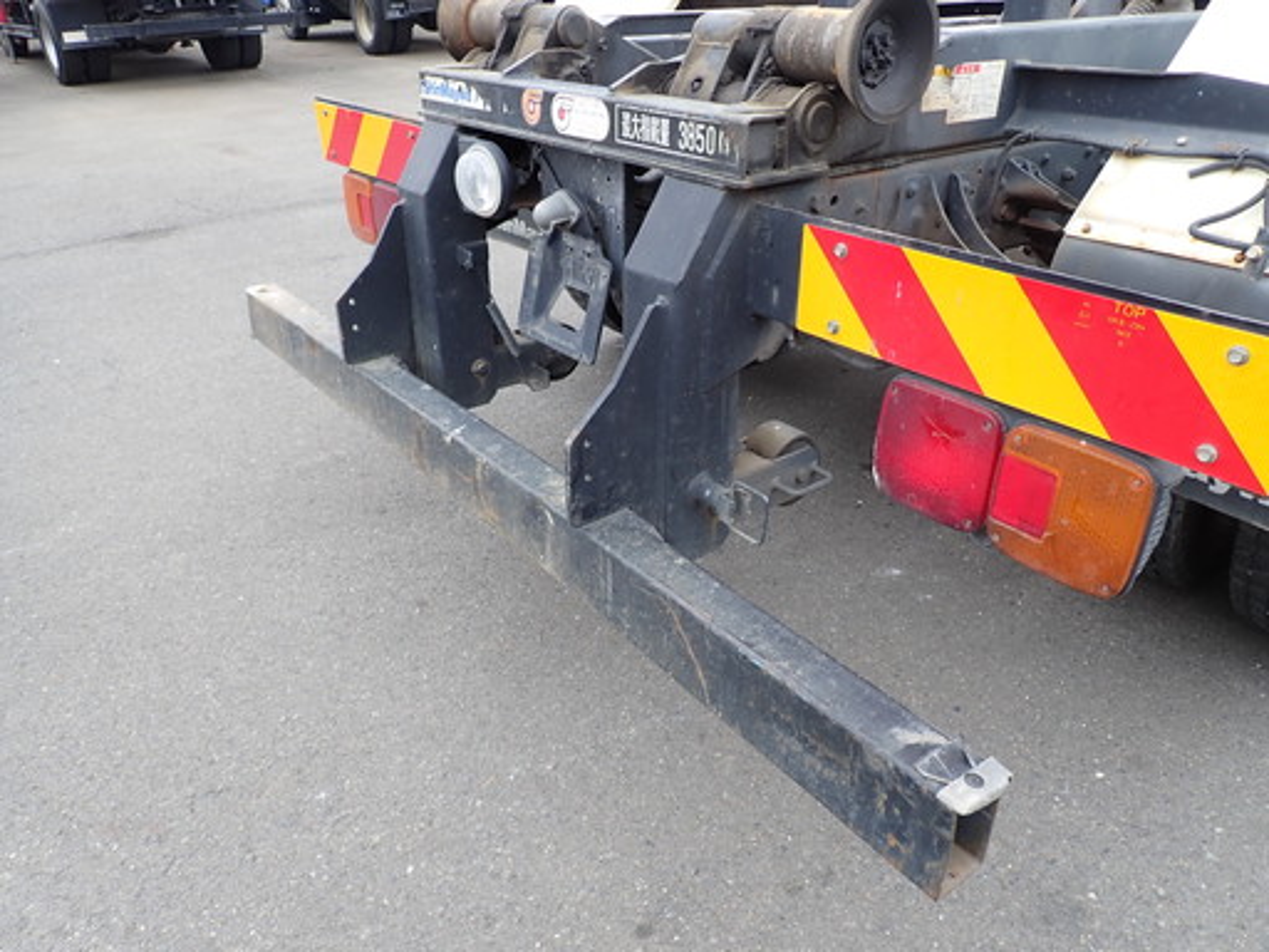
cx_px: 634
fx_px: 916
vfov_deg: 54.9
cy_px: 476
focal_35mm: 25
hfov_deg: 69.4
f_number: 2.8
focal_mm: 4.5
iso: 100
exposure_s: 1/200
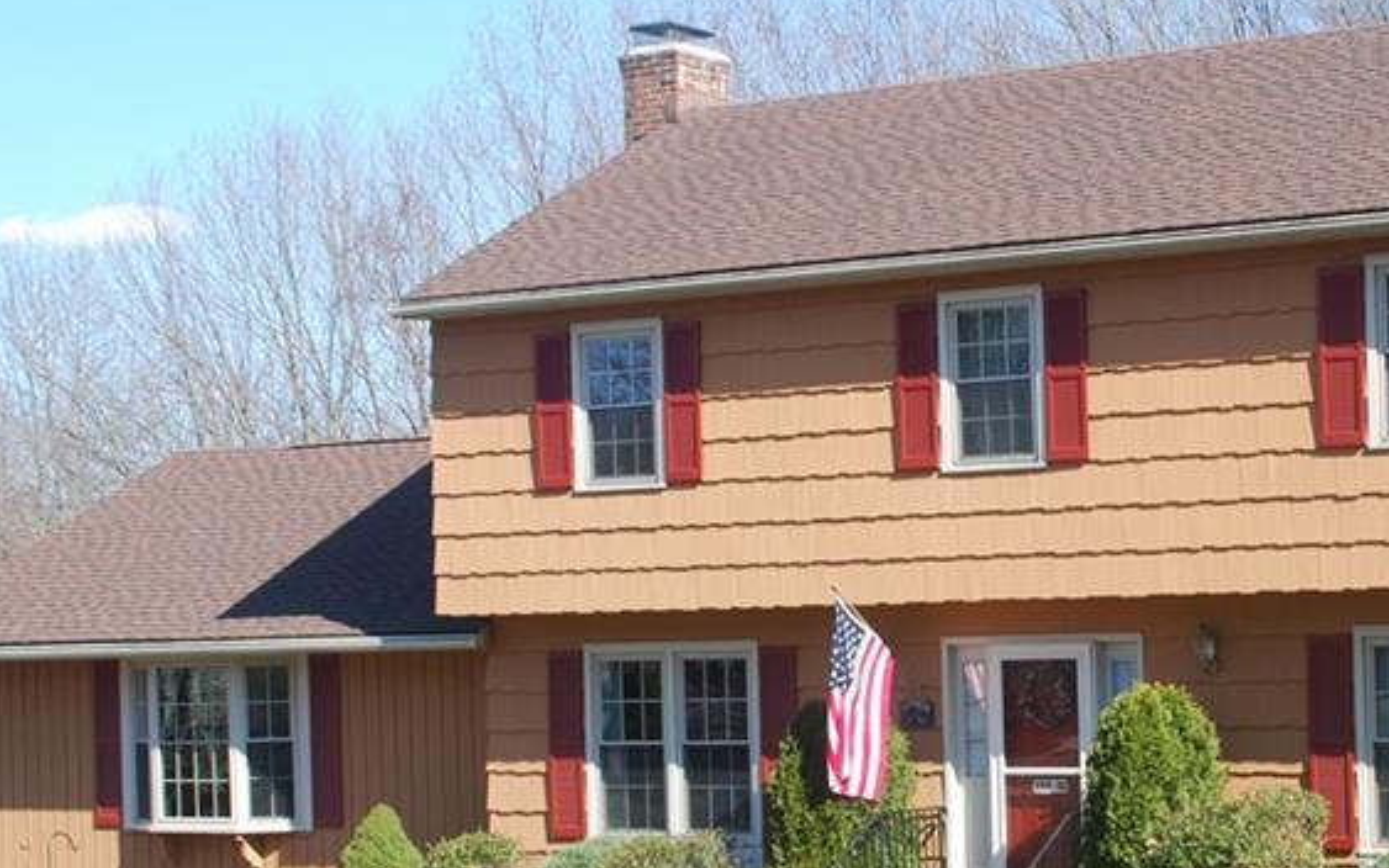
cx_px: 979
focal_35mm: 89
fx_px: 3369
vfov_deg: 14.7
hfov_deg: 23.1
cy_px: 533
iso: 100
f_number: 7.1
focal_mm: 32
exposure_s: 1/200
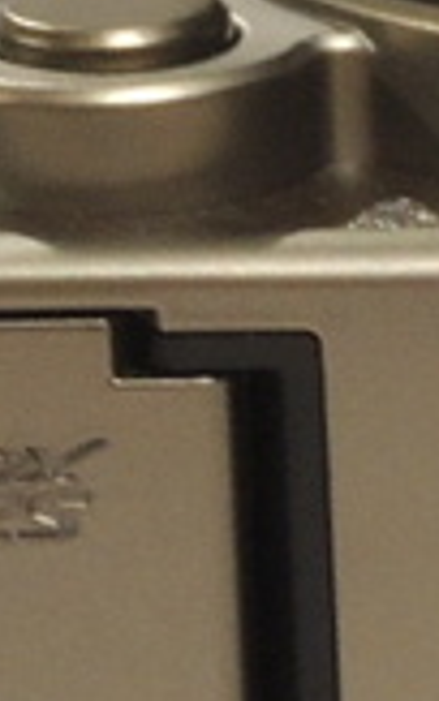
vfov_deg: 2.7
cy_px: -202
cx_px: 719
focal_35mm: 780
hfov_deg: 1.7
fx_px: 14918
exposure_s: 1/30
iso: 400
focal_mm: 17.9
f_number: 7.8
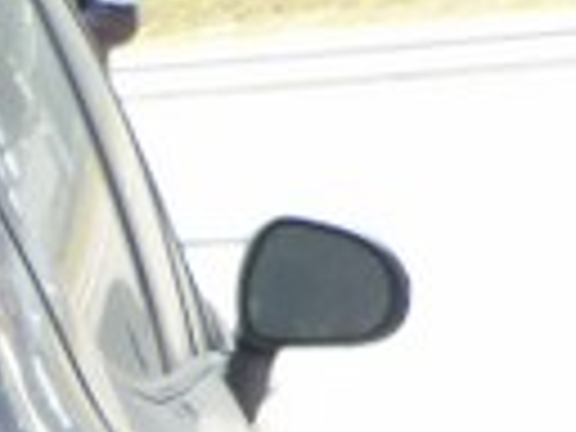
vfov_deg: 8.6
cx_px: -936
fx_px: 2596
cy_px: 1089
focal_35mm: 156
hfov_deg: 10.4
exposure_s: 1/100
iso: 80
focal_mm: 4.5
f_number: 2.8
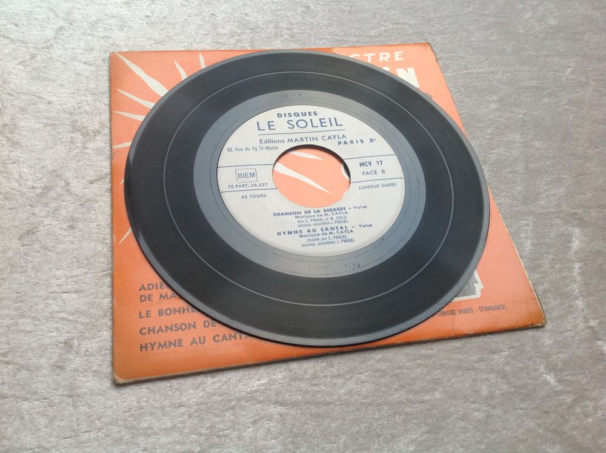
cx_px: 303
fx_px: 612
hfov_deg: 52.7
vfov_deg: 40.6
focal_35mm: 35
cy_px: 226
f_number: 2.4
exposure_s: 1/30
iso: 64
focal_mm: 4.28
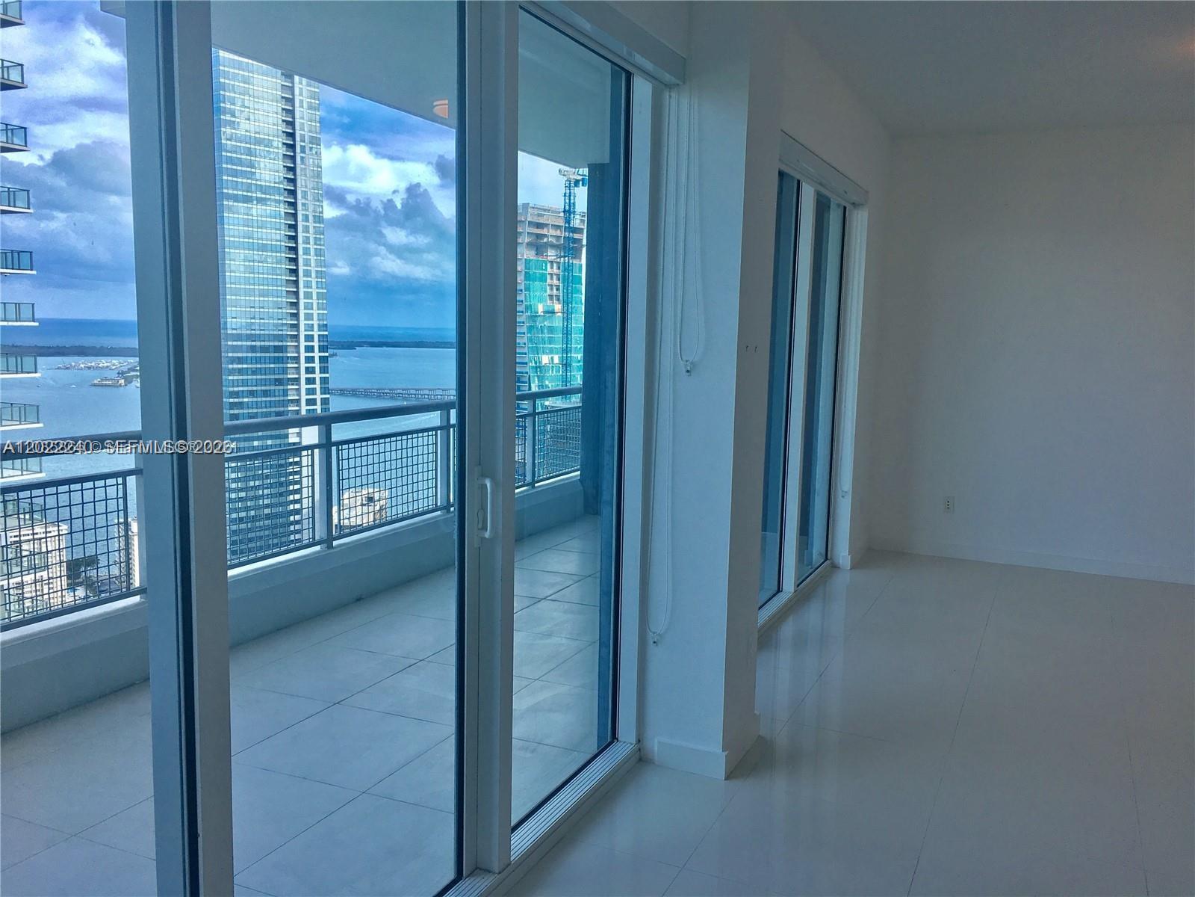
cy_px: 448
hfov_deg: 61.7
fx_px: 1001
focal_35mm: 29
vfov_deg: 48.2
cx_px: 598
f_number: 2.2
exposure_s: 1/148
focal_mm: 4.15
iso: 25
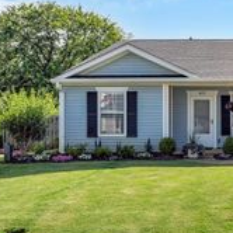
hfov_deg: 36.9
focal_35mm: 42
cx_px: 216
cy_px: 124
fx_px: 322
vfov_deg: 39.8
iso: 160
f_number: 9
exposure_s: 1/250
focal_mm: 16.5
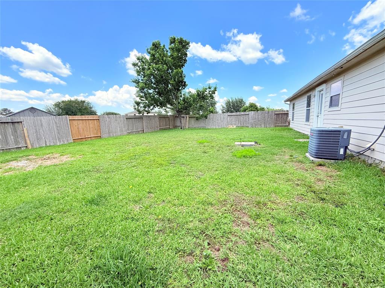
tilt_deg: -8.4
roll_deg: +2.0
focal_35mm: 14
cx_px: 192
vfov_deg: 85.7
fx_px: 156
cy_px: 144
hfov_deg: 102.1
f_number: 2.2
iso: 64
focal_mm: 2.22
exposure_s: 1/1050
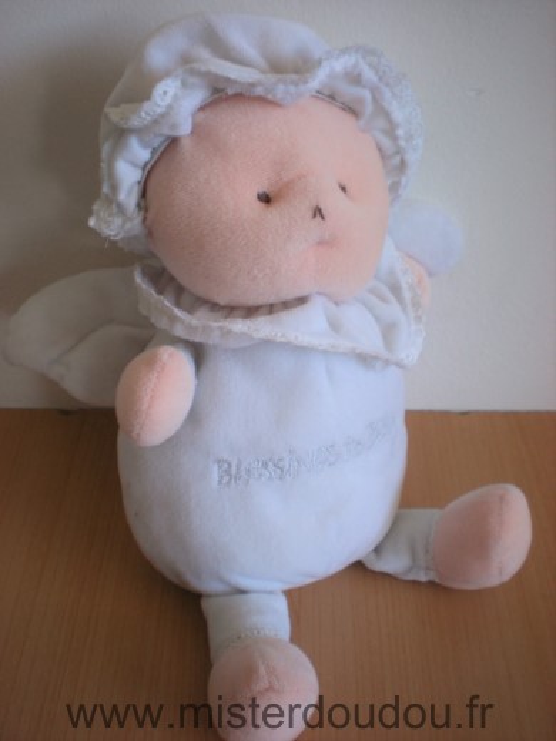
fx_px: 814
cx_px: 278
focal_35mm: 38
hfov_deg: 37.7
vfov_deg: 49.0
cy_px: 370
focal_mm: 6.3
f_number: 3.1
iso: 126
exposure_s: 1/65.8
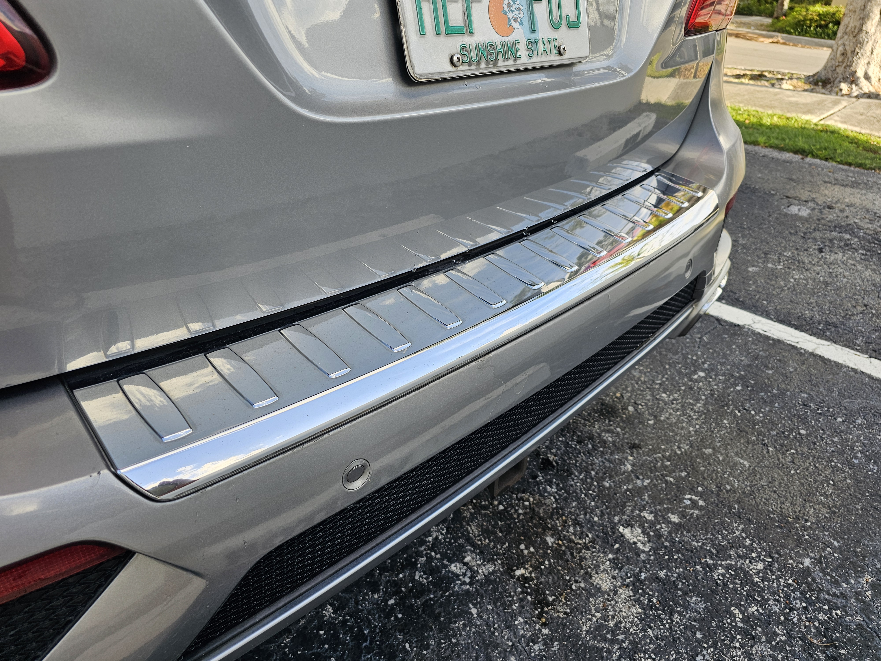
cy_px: 330
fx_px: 585
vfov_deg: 58.9
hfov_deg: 73.9
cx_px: 440
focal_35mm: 23
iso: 20
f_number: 1.7
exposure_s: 1/180
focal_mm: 6.3
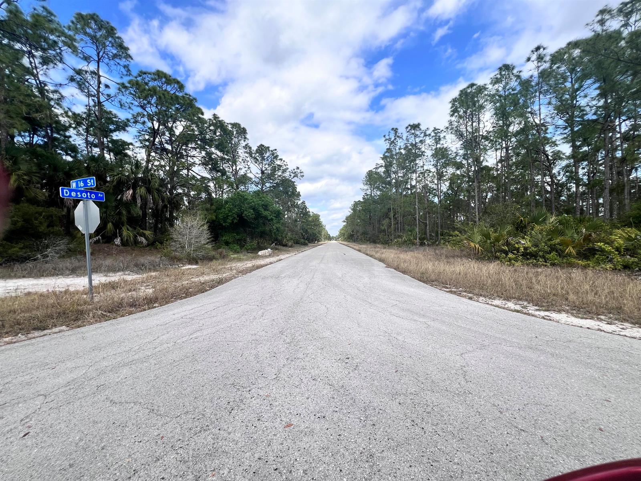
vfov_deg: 89.9
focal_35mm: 13
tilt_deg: -0.4
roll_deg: +0.2
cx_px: 320
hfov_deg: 106.2
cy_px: 240
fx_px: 241
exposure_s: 1/1597
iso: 32
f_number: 1.8
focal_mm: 1.57
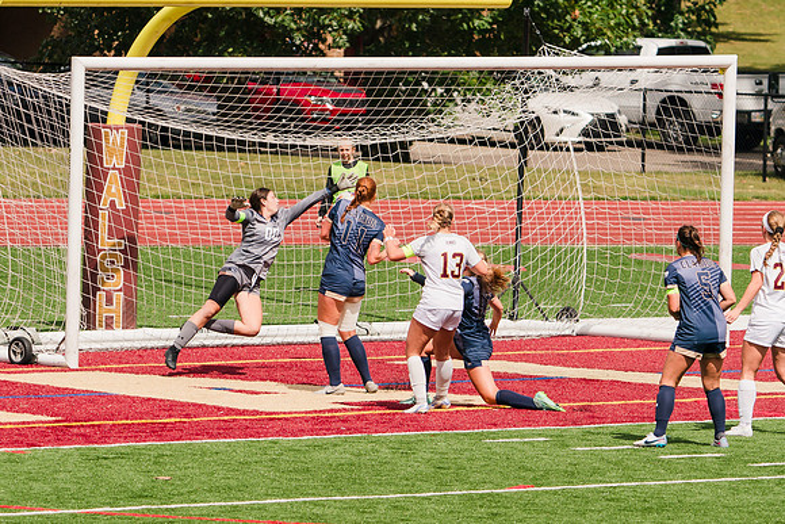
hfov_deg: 5.1
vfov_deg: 3.4
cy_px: 324
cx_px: 384
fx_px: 8831
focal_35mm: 405
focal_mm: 245
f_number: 5.6
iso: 160
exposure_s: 1/1600
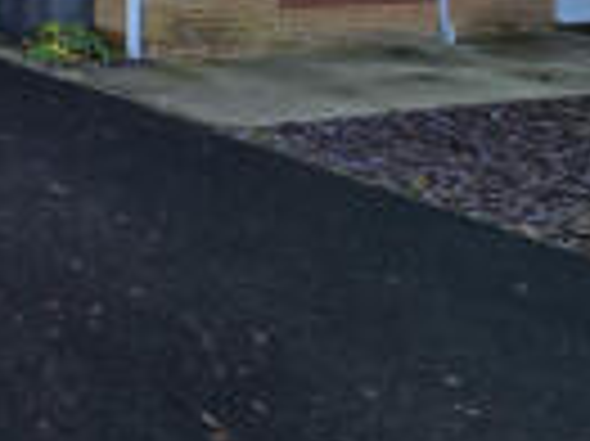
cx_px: -322
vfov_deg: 27.6
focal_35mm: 42
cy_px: -155
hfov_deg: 27.7
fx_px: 715
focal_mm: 2.2
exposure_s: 1/477
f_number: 2.2
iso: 50
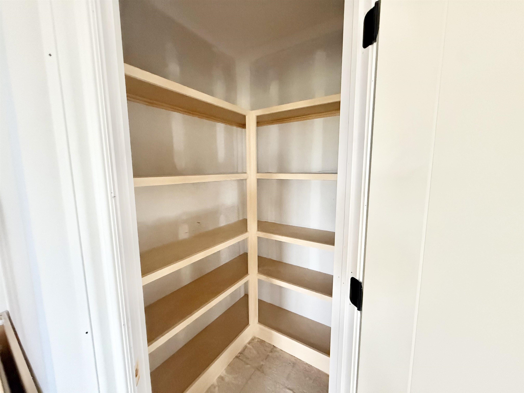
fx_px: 212
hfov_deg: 102.1
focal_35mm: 14
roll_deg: +0.2
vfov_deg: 85.7
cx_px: 262
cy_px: 196
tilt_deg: -7.3
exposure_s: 1/60
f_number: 2.2
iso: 1000
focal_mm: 2.22
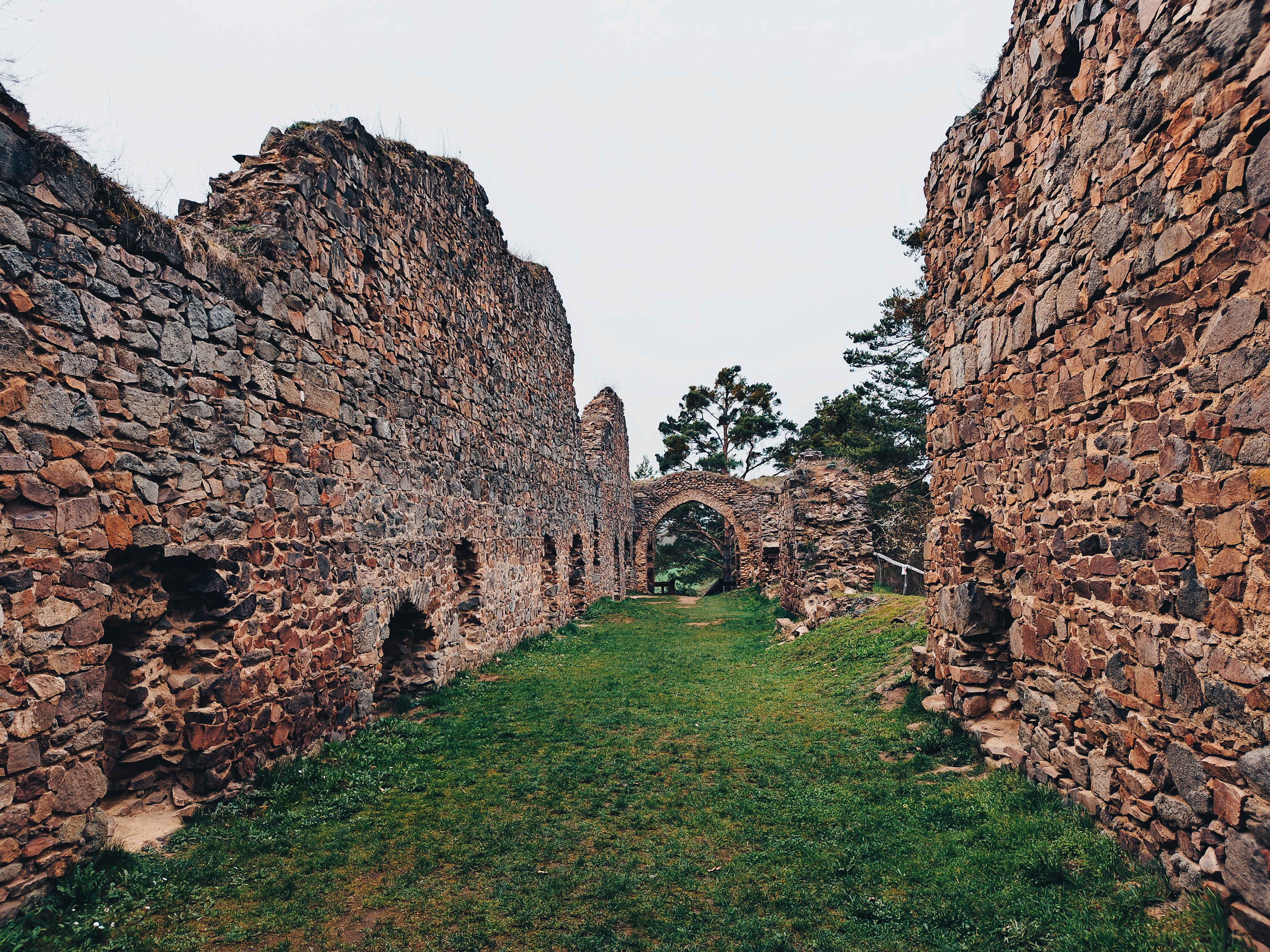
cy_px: 476
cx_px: 635
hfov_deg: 71.6
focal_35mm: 24
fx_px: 881
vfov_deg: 56.8
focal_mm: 5.89
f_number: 1.89
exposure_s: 1/288
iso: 50
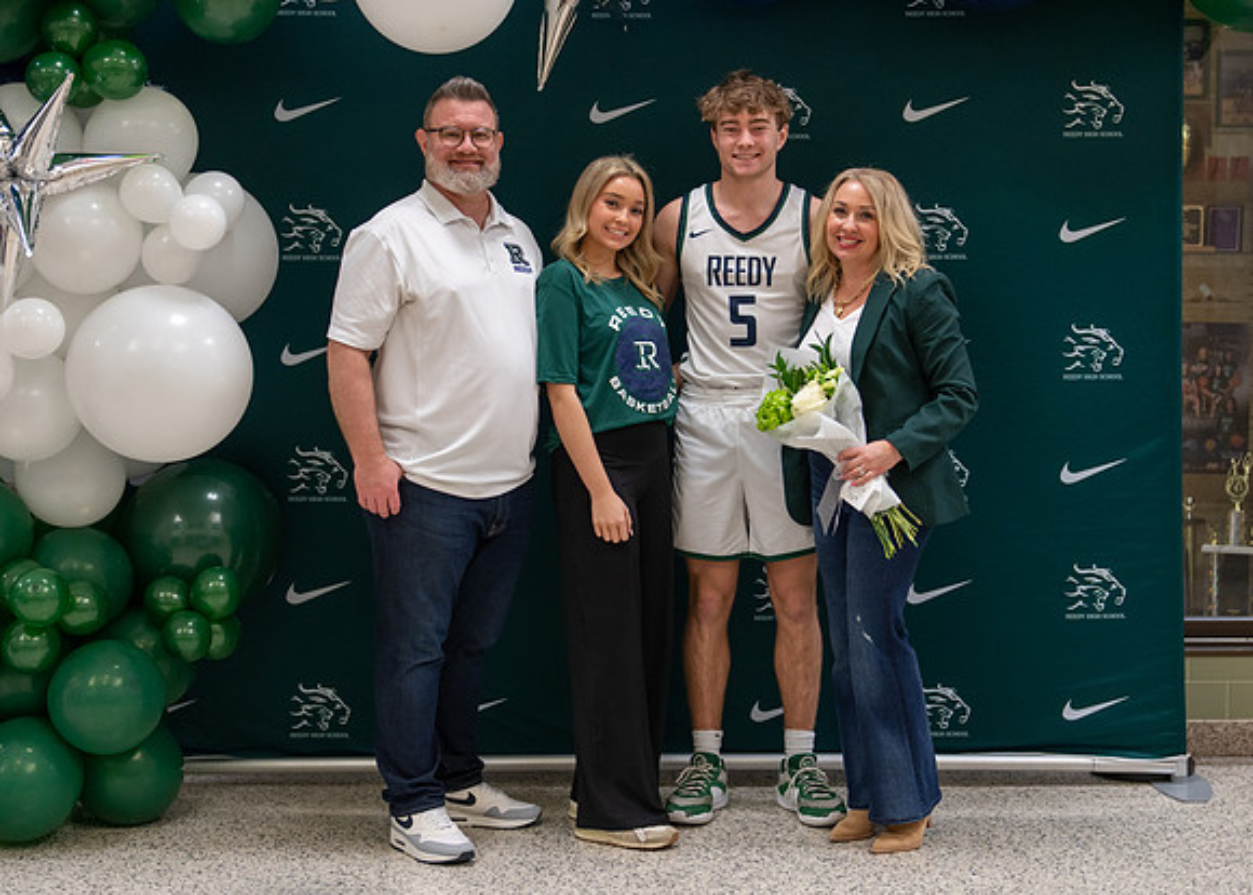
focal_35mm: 57
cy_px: 423
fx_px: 2016
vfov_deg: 25.0
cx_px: 662
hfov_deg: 34.5
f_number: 1.2
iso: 640
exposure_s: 1/320
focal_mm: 50
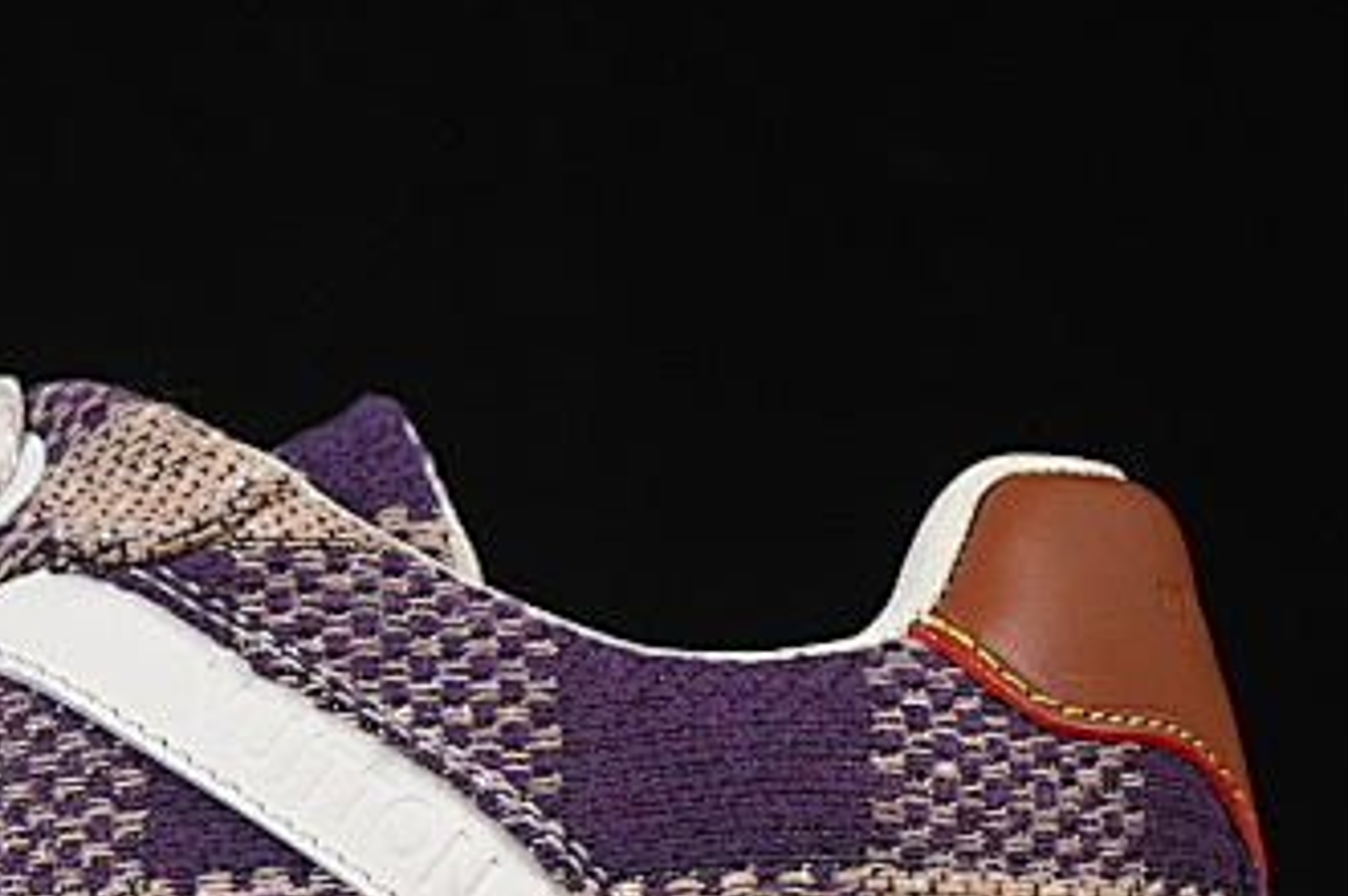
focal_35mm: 245
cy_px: 705
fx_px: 9165
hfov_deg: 8.3
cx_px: -171
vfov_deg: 5.6
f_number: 8
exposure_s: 1/80
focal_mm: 50
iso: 160
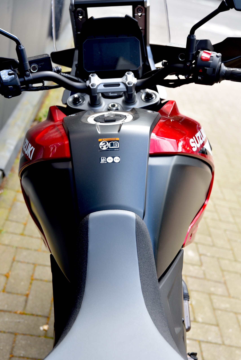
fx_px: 482
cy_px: 180
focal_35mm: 48
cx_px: 120
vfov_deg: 41.1
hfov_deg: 28.1
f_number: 4.5
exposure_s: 1/80
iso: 100
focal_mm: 48
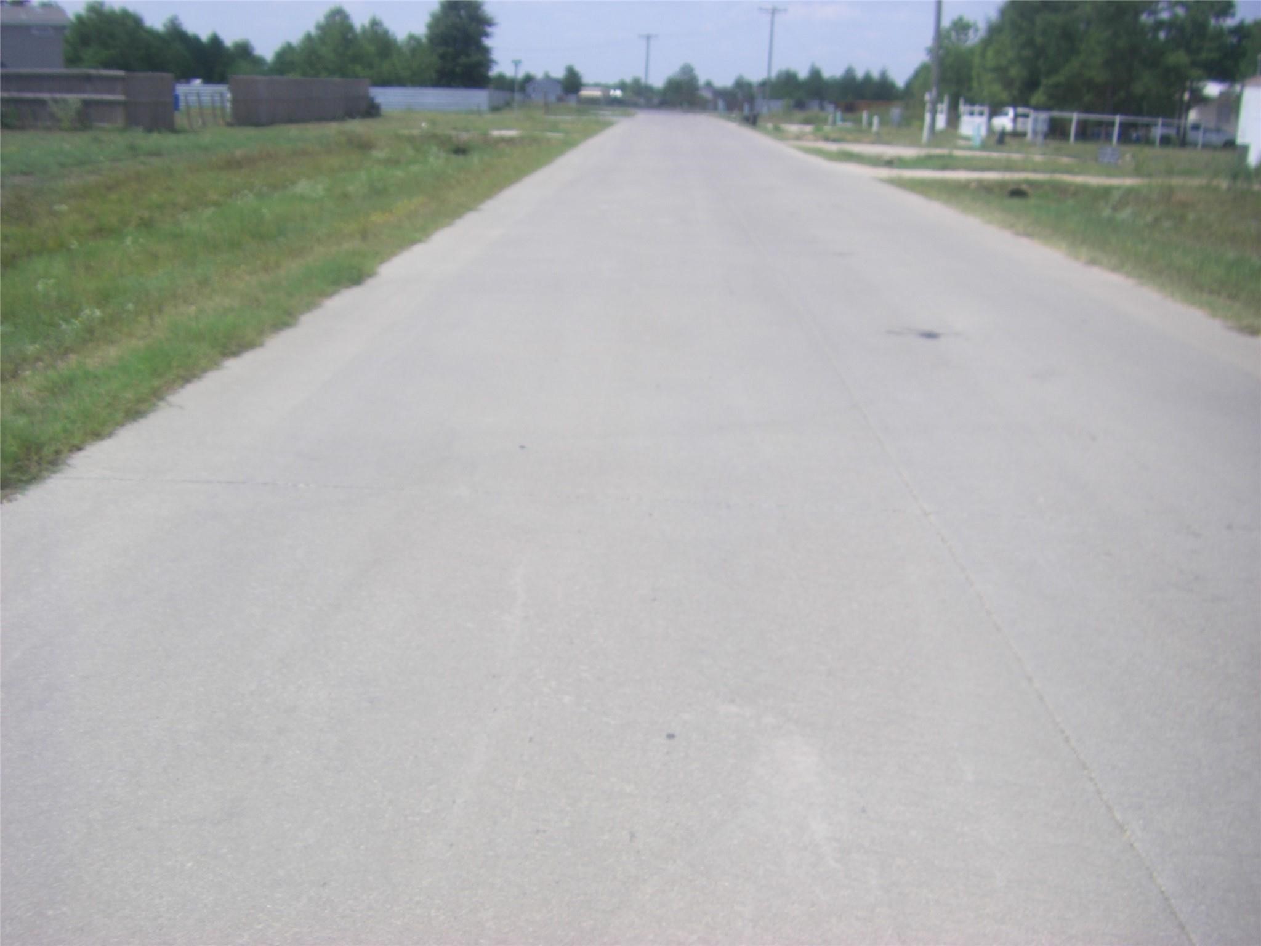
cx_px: 630
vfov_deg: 37.7
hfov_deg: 49.0
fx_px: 1384
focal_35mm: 38
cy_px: 473
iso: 64
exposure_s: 1/200
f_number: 7
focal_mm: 6.3
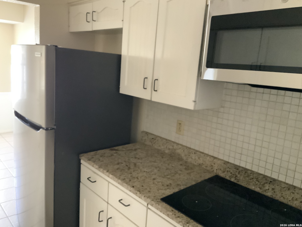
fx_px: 253
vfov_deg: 48.2
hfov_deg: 61.7
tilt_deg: -10.1
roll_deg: -4.2
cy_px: 114
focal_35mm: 29
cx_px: 151
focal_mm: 3
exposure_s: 1/29
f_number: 1.8
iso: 640
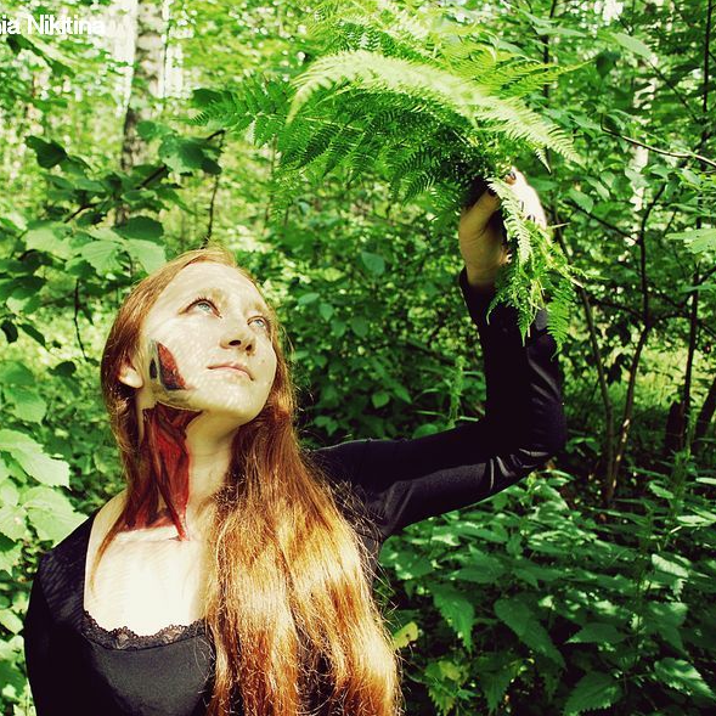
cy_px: 362
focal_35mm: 39
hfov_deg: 41.7
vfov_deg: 42.8
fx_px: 913
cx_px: 191
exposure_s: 1/100
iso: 200
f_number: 5
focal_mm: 20
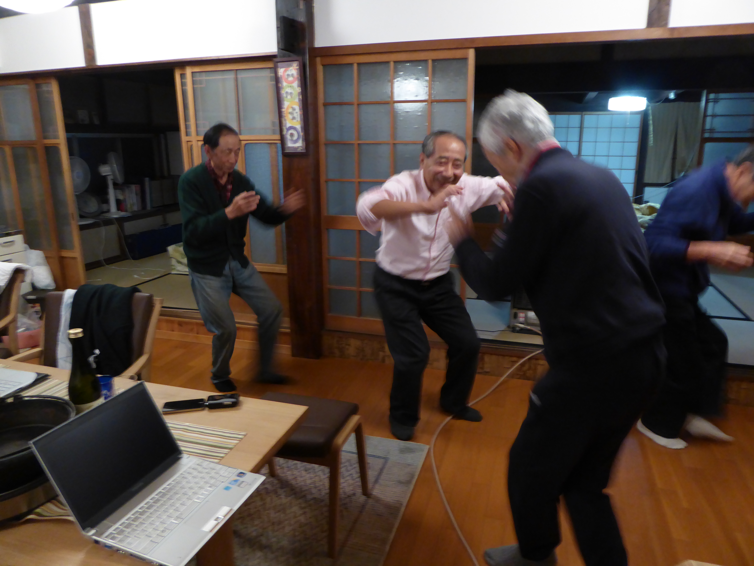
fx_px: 545
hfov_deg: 69.4
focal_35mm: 25
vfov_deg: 54.9
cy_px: 283
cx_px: 377
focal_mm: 4.3
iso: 400
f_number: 3.3
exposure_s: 1/10
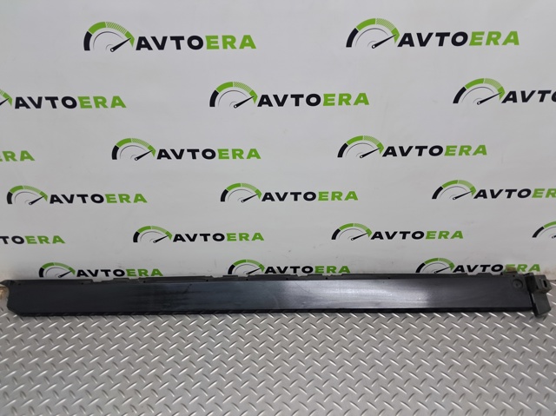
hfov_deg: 65.4
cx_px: 278
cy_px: 208
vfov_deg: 51.3
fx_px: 433
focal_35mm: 27
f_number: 1.8
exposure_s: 1/50
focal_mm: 4
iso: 64
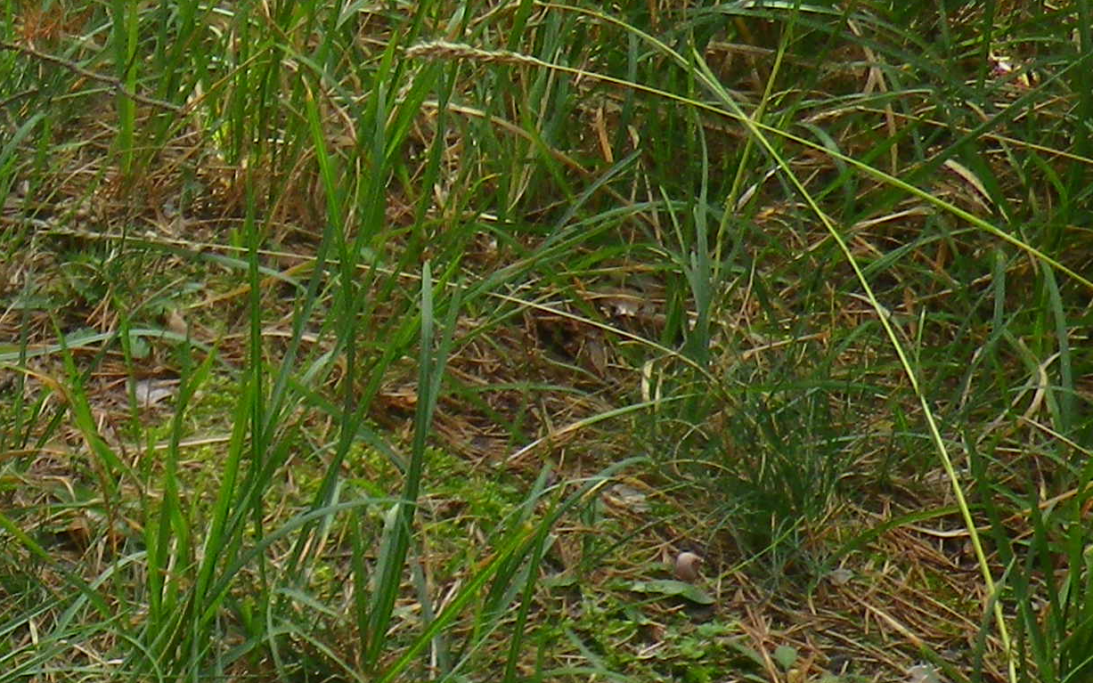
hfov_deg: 15.1
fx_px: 3753
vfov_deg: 10.1
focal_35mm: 126
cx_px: -660
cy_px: 985
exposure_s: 1/100
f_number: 3.5
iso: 80
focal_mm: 6.1
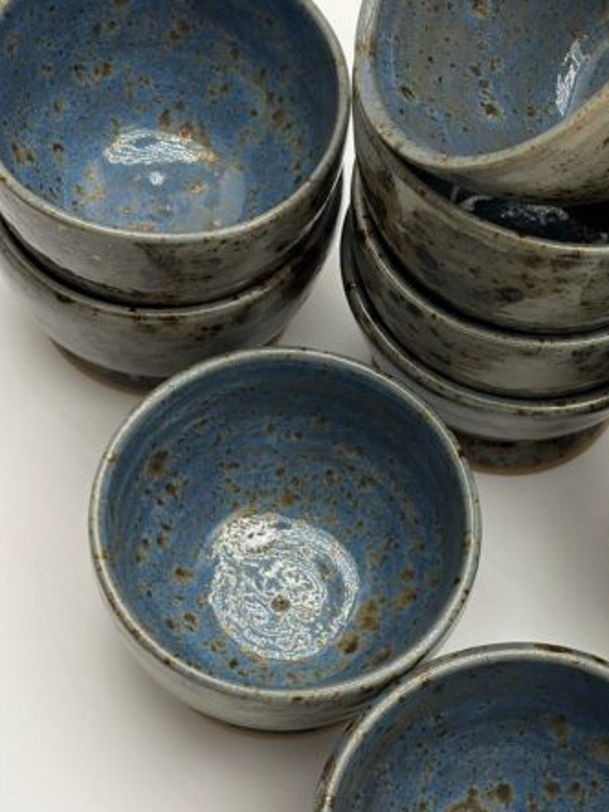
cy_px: 383
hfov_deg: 15.6
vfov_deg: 20.9
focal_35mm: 94
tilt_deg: -62.2
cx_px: 512
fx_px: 2206
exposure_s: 1/756
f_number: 1.6
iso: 32
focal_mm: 5.96
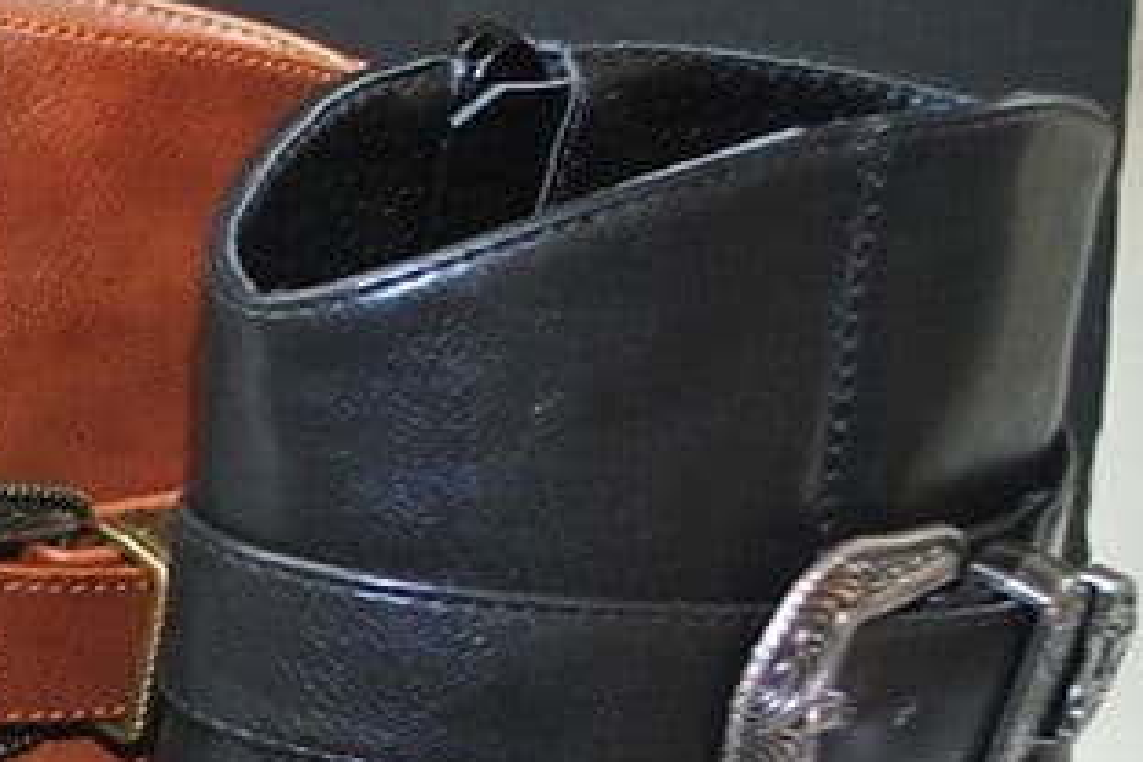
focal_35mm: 127
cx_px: -843
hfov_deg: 14.4
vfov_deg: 10.5
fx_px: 4032
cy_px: 1095
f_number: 4
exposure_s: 1/60
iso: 200
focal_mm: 22
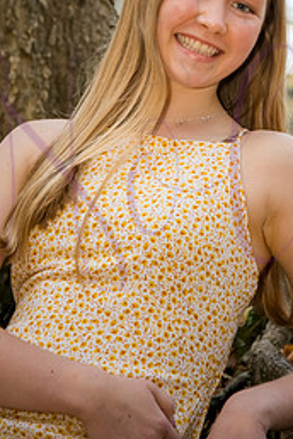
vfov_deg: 13.8
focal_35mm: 148
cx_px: 196
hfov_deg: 9.3
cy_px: 70
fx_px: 1807
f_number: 5.6
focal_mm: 85
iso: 800
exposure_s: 1/320
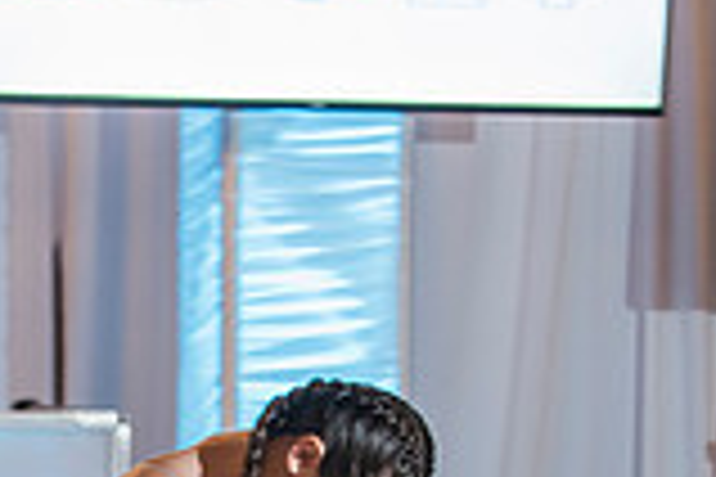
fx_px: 5270
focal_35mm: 265
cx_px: 223
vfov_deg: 5.1
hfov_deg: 7.8
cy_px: 793
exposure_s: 1/80
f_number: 4
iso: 1600
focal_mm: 70
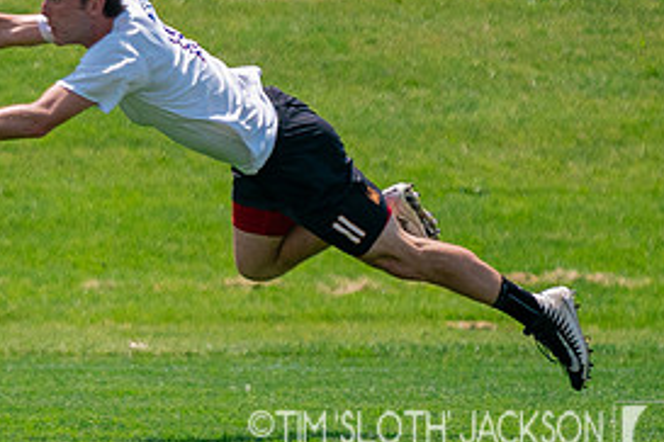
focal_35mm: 800
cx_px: 113
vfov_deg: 1.7
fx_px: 14754
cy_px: 207
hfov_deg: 2.6
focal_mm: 200
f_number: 2.8
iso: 640
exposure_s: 1/10000
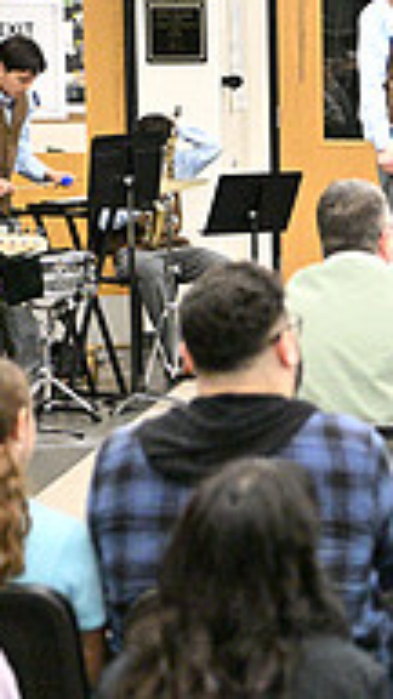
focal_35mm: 155
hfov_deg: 7.2
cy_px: 279
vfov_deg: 13.9
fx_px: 2872
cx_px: 1015
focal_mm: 49
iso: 12800
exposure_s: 1/1000
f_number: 2.2
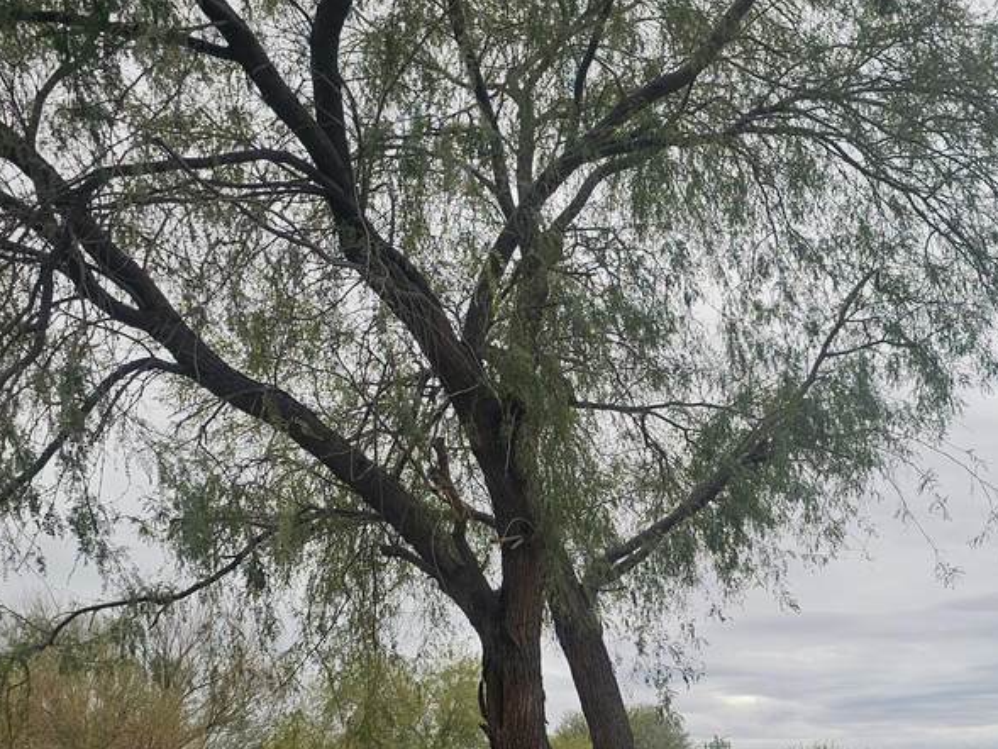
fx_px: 1442
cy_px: 644
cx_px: 695
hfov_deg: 37.6
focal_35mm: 50
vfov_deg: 28.2
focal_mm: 6.3
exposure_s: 1/260
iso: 10
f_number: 1.7
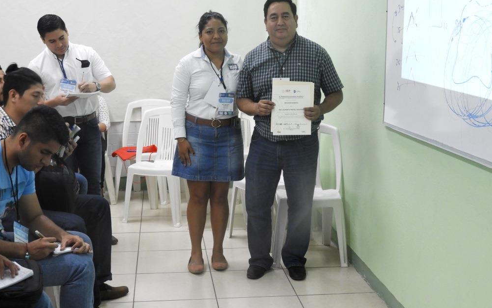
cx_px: 244
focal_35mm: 54
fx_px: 724
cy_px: 122
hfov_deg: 37.5
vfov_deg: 23.9
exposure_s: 1/20
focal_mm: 9
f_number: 4
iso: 400
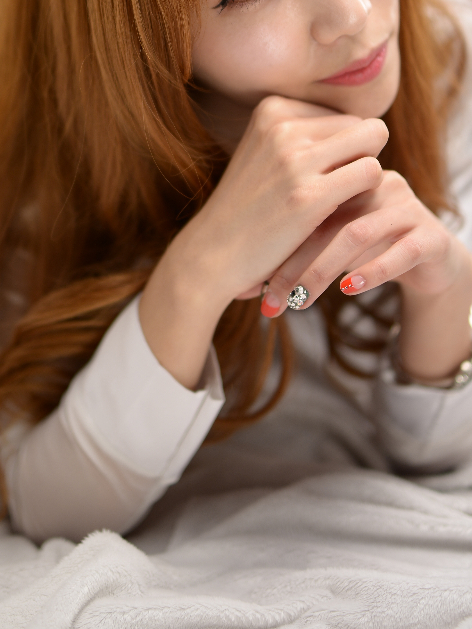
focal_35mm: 94
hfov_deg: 15.7
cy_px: 80
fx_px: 1709
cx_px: 201
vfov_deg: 20.5
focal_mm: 50
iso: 100
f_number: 1.4
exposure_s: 1/160
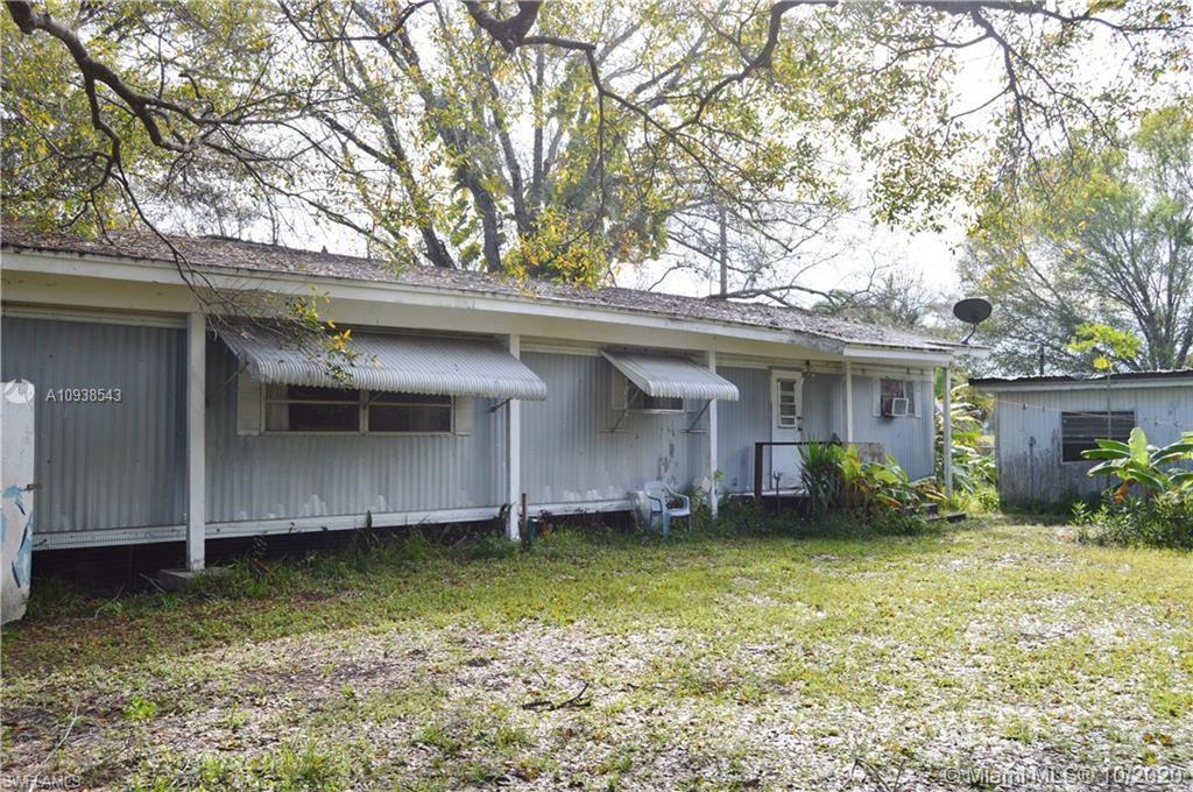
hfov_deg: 57.3
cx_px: 596
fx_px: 1092
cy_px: 396
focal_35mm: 33
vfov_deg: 39.9
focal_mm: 22
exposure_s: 1/160
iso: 100
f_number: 6.3
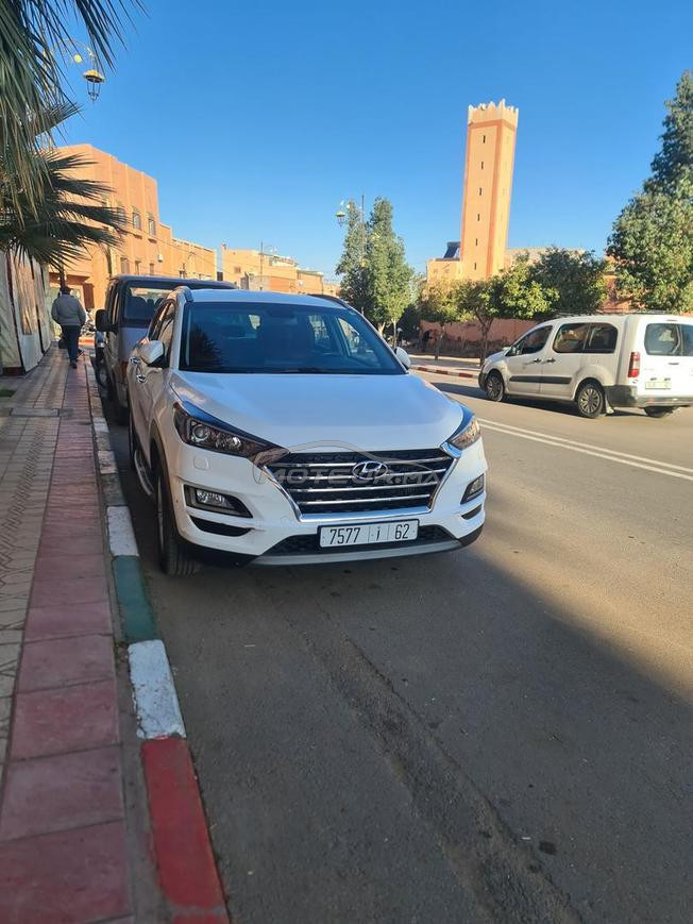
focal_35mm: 25
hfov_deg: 54.9
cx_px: 346
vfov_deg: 69.4
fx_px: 667
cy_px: 462
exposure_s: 1/448
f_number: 1.8
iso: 50
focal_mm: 7
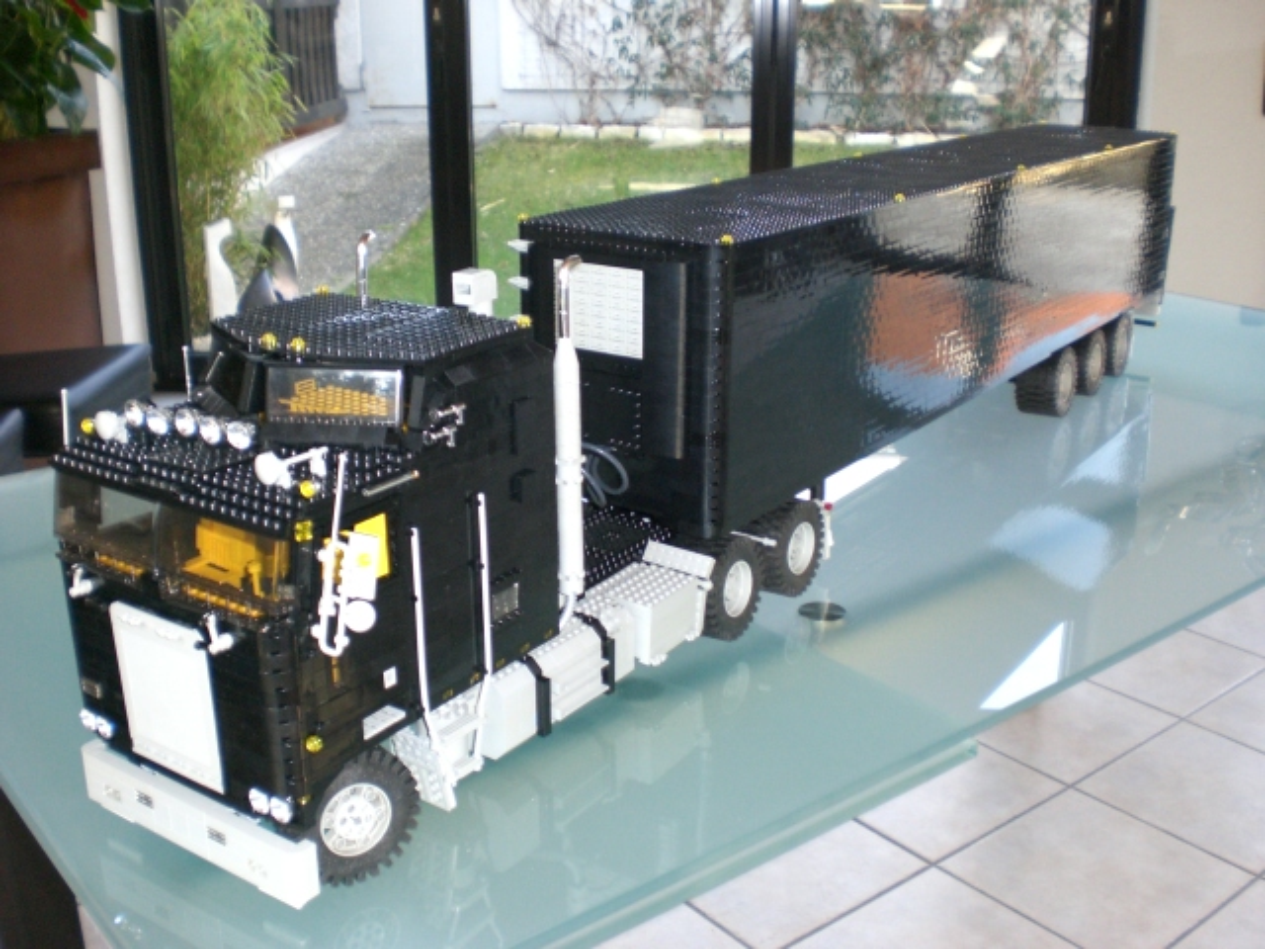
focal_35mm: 38
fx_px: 1389
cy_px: 474
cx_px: 632
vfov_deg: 37.7
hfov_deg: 49.0
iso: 200
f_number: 3.1
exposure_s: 1/60
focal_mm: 6.3
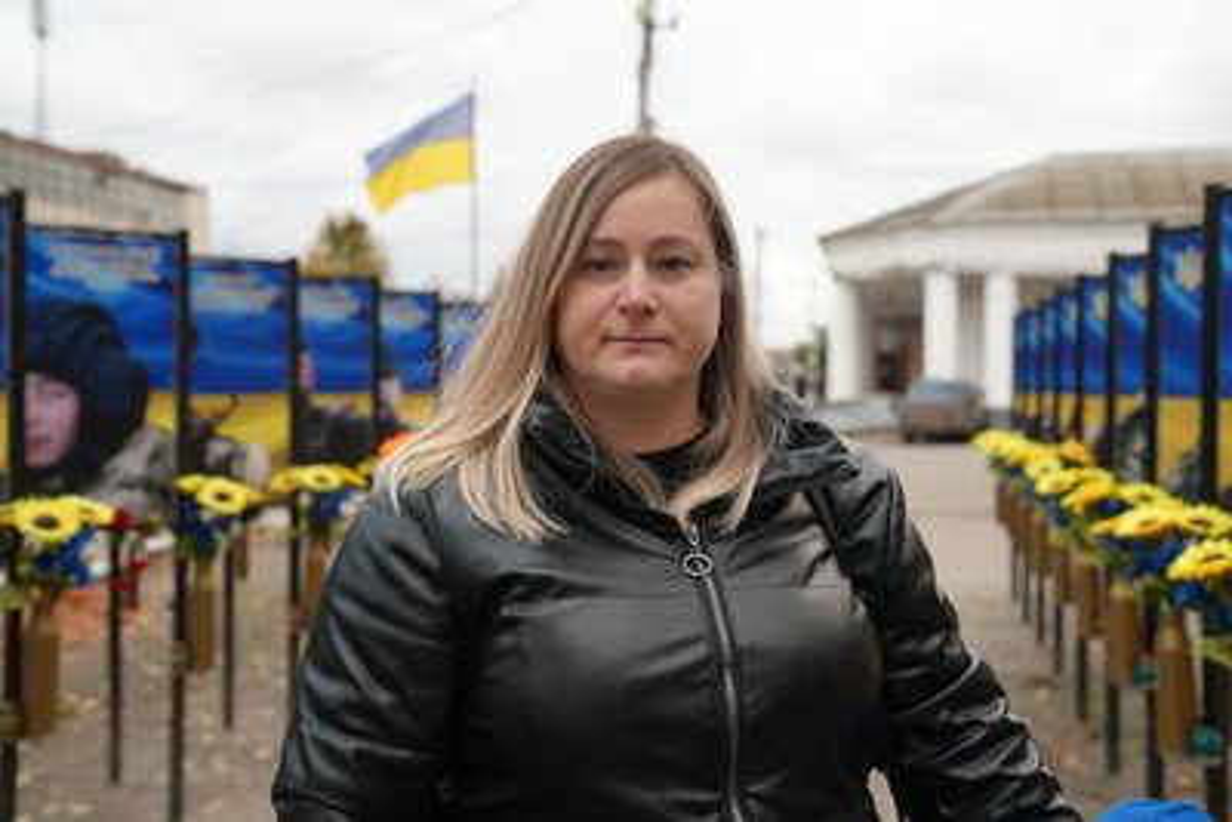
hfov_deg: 46.4
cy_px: 411
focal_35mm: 42
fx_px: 1438
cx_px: 616
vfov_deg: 31.9
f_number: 4
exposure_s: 1/160
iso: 400
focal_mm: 42
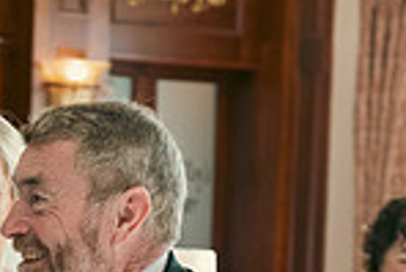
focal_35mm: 149
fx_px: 1682
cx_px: -22
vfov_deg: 9.1
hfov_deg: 13.5
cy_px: 317
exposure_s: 1/100
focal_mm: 38
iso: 400
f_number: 3.5
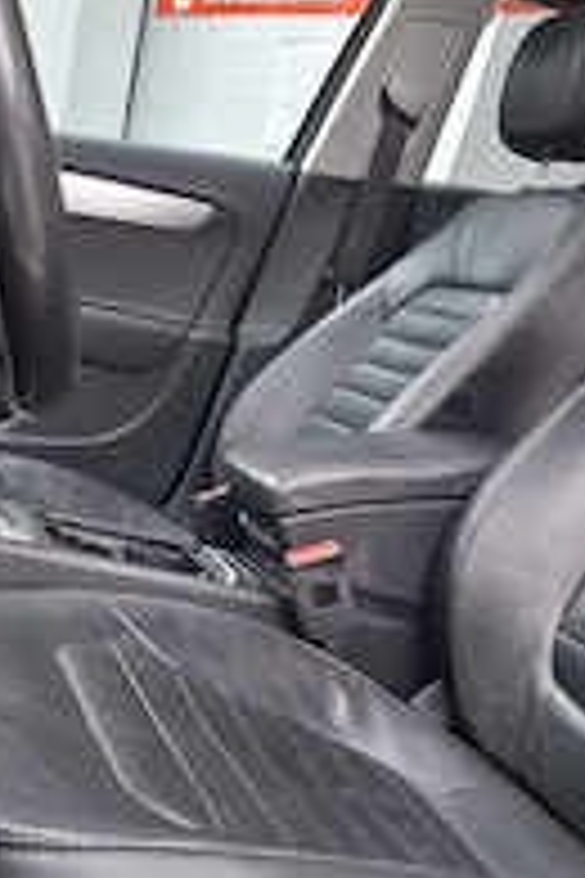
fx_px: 1194
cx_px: 360
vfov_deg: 39.8
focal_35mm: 49
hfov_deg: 27.4
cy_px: 284
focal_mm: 5.54
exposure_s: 1/100
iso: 64
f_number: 1.8
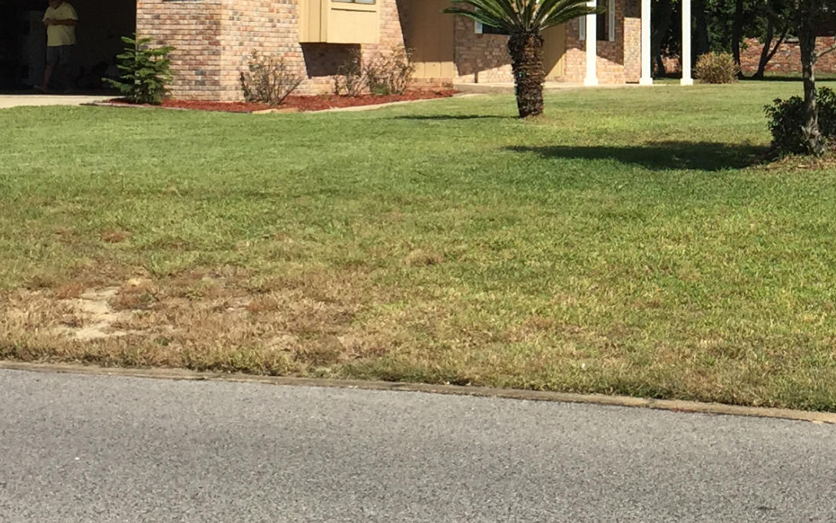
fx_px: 1959
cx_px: 792
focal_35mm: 86
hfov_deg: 23.3
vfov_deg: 14.9
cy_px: -23
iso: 32
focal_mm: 4.15
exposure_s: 1/2475
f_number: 2.2
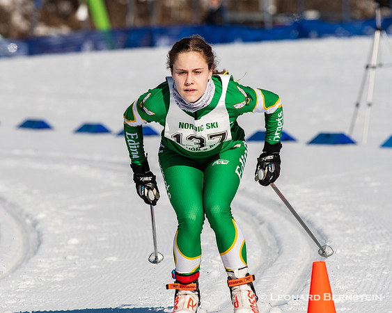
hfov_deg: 3.7
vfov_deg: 3.0
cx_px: 149
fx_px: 6082
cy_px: 151
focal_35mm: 524
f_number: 8
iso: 400
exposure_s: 1/2000
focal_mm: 300
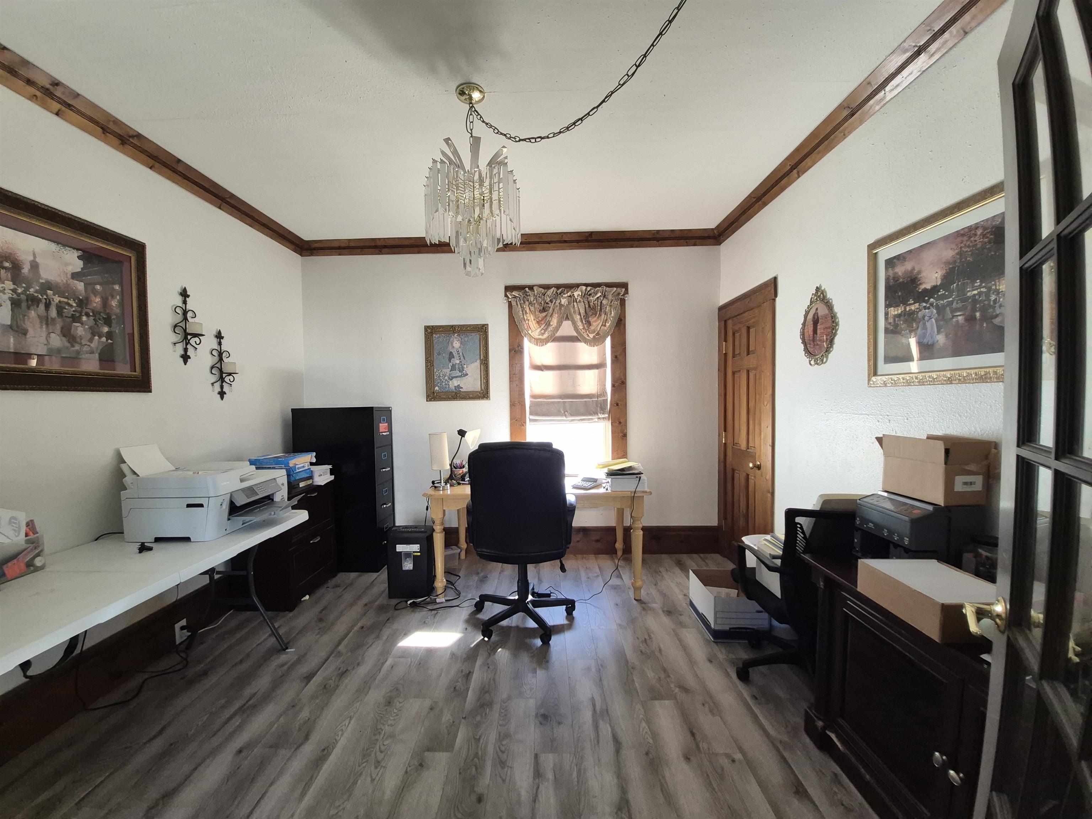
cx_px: 546
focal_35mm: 13
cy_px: 410
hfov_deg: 106.2
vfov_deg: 89.9
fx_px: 410
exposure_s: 1/60
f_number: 2.2
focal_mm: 1.74
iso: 250
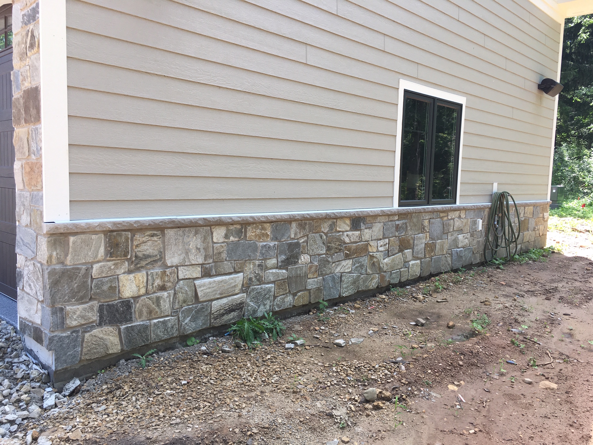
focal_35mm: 29
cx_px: 296
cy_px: 222
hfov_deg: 61.7
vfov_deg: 48.2
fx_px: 497
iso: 25
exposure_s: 1/157
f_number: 2.2
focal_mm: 4.15
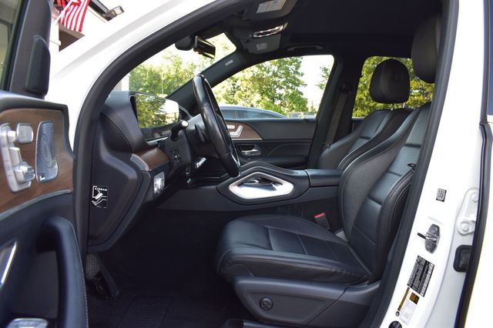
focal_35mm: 27
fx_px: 370
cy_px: 164
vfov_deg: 47.9
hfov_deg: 67.4
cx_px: 246
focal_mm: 18
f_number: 8
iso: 400
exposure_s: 1/60
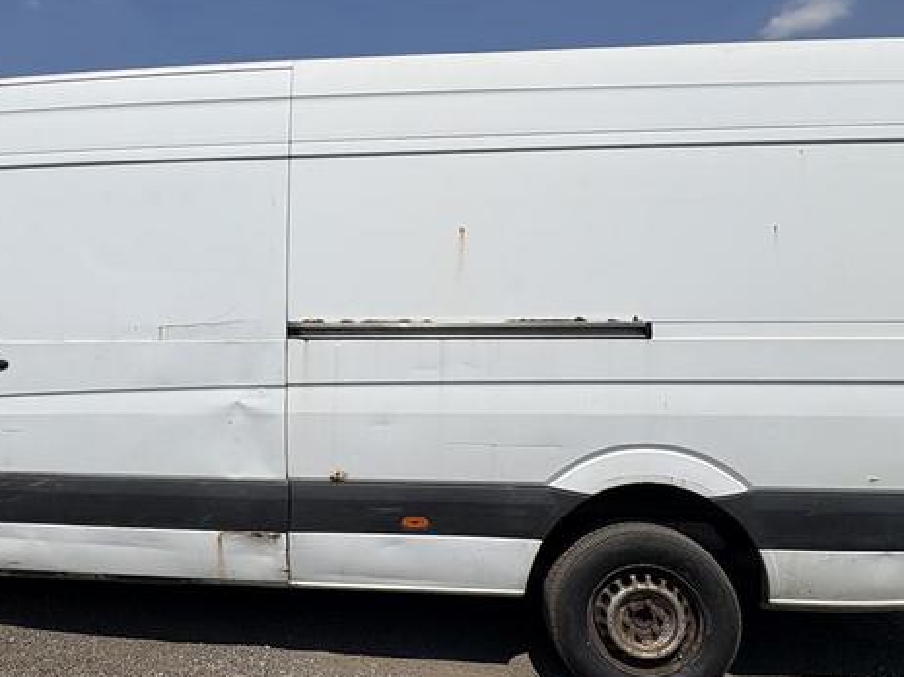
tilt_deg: +2.8
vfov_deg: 51.2
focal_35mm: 27
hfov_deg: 63.9
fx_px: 705
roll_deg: +0.0
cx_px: 313
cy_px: 300
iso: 32
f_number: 2.2
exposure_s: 1/6135
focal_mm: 2.22
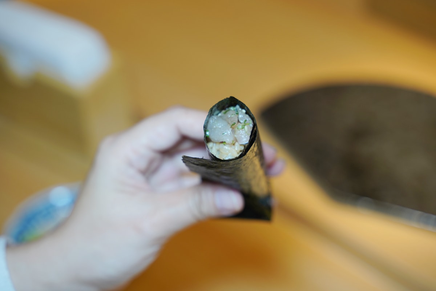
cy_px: 146
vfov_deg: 18.2
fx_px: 908
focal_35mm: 75
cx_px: 218
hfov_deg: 27.0
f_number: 4
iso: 250
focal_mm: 75
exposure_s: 1/80
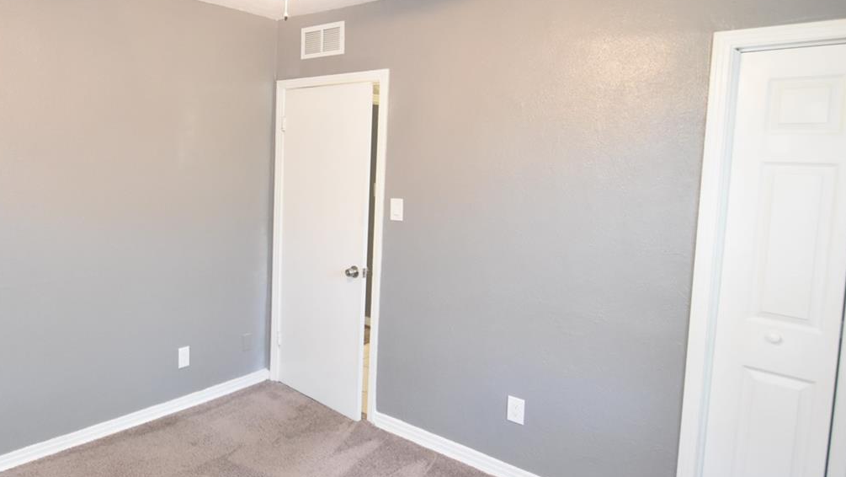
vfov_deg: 45.8
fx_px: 561
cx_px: 273
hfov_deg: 71.5
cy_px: 194
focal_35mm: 25
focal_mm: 10
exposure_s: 1/60
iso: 1800
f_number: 3.5
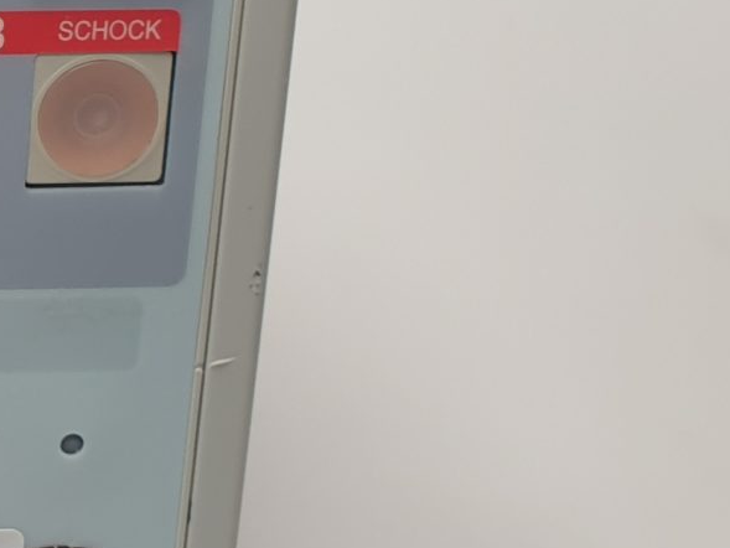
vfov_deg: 13.1
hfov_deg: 14.8
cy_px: 110
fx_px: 2383
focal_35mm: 113
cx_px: -651
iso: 64
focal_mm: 4.3
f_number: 2.4
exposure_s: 1/50
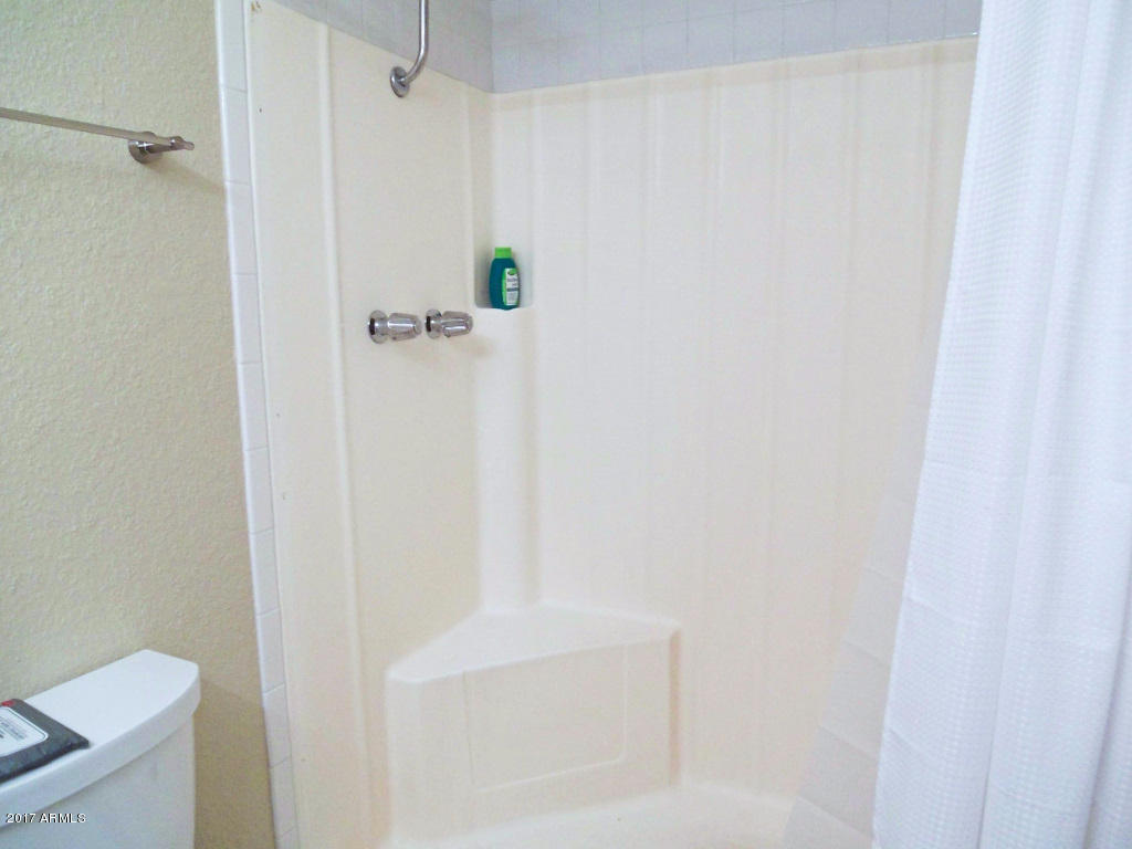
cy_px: 424
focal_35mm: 23
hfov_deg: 73.9
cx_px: 566
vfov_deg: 58.9
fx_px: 752
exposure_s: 1/30
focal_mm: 3.8
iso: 200
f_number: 2.8
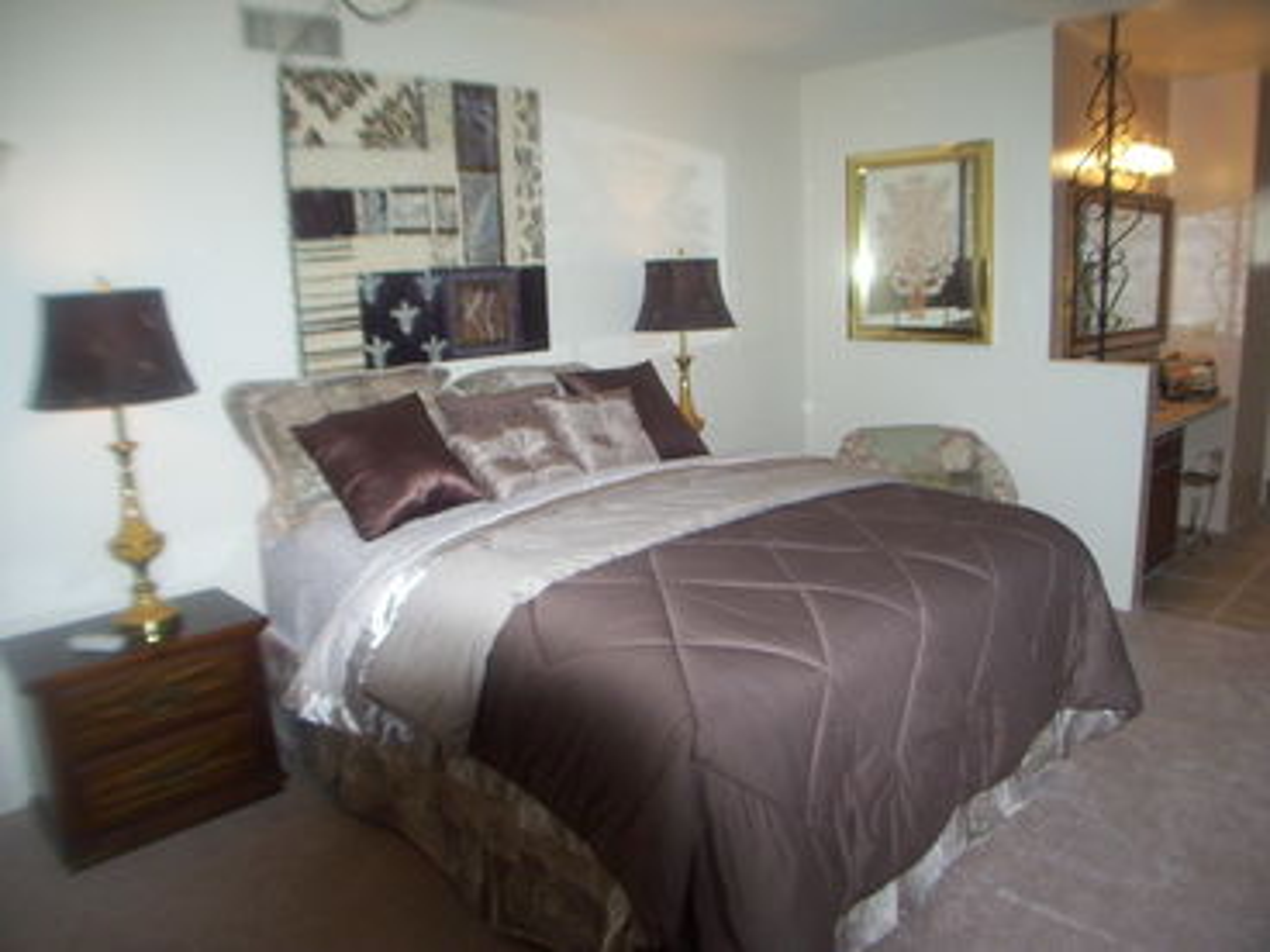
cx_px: 635
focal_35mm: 36
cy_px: 476
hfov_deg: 51.4
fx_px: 1321
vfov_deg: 39.7
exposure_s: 1/60
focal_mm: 6
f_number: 2.7
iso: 160
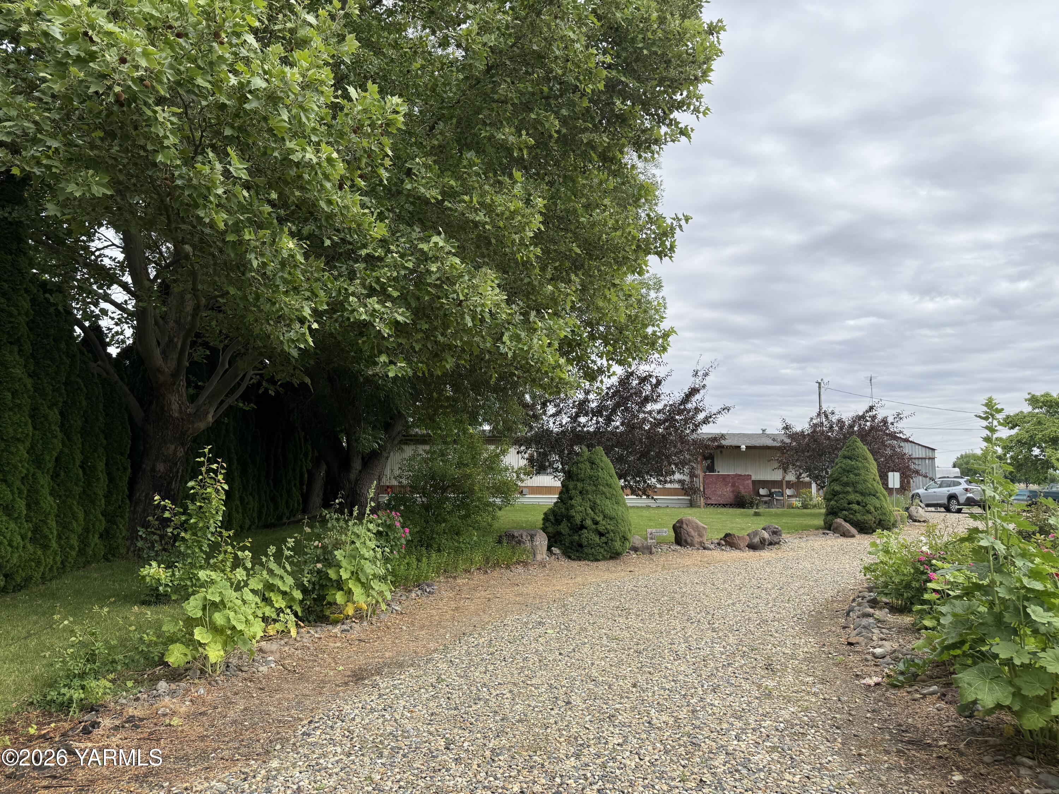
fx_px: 734
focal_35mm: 24
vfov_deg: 56.8
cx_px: 530
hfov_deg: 71.6
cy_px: 397
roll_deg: +0.8
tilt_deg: +7.2
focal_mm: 6.76
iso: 80
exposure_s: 1/3279
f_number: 1.78
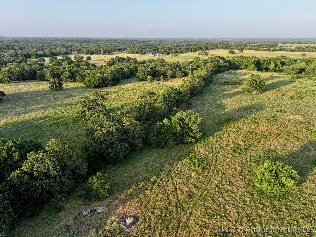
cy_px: 118
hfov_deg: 71.6
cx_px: 158
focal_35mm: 24
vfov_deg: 56.8
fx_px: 219
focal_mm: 12.29
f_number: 2.8
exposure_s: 1/500
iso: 190
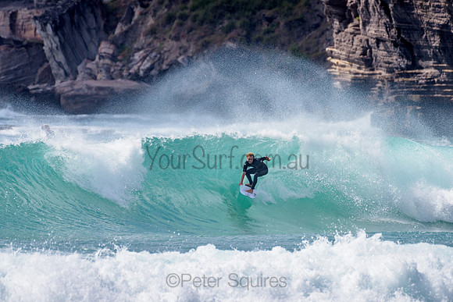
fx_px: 7716
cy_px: 163
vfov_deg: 2.2
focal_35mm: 613
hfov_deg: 3.4
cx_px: 233
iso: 100
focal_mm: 500
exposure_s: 1/2000
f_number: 5.6
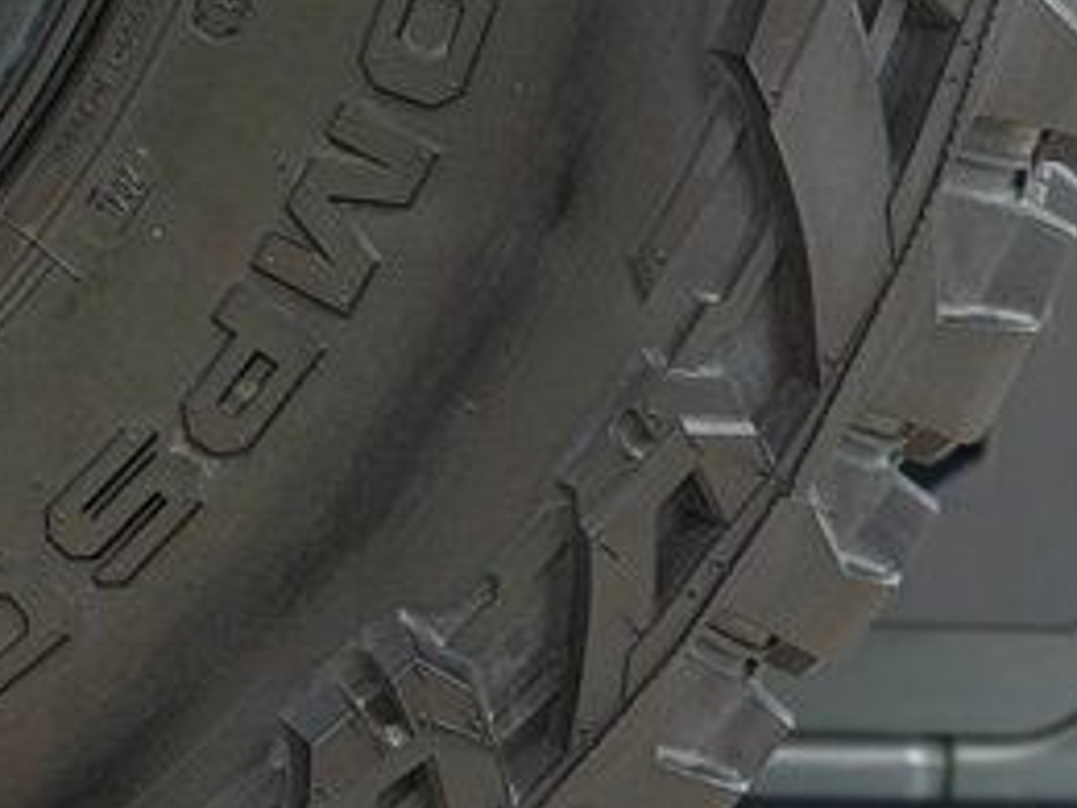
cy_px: -83
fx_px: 5880
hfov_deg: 10.3
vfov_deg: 7.8
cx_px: -224
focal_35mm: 189
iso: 64
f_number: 1.78
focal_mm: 6.76
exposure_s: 1/291
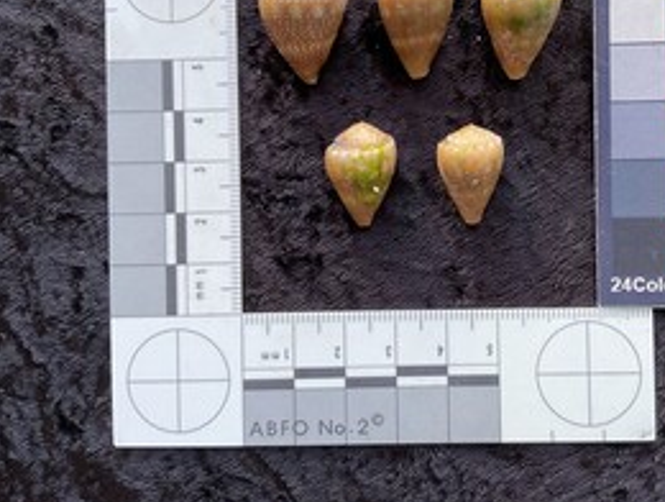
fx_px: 751
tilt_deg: -89.5
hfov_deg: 47.0
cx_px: 442
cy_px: 181
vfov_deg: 36.7
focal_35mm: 39
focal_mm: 3
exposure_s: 1/120
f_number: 1.8
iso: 50
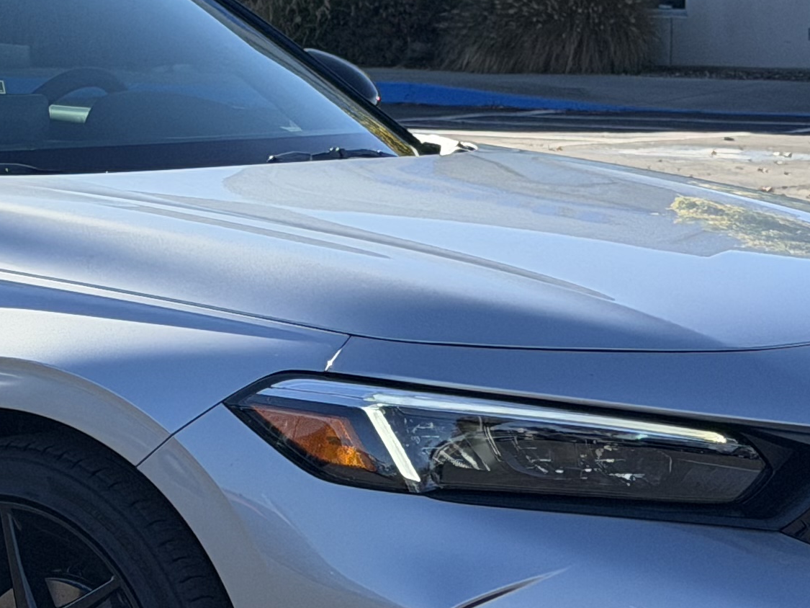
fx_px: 4025
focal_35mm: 172
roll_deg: -0.1
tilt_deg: -2.3
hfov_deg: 11.3
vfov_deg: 8.6
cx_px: -125
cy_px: 134
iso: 100
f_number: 1.78
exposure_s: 1/3096
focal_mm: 6.76
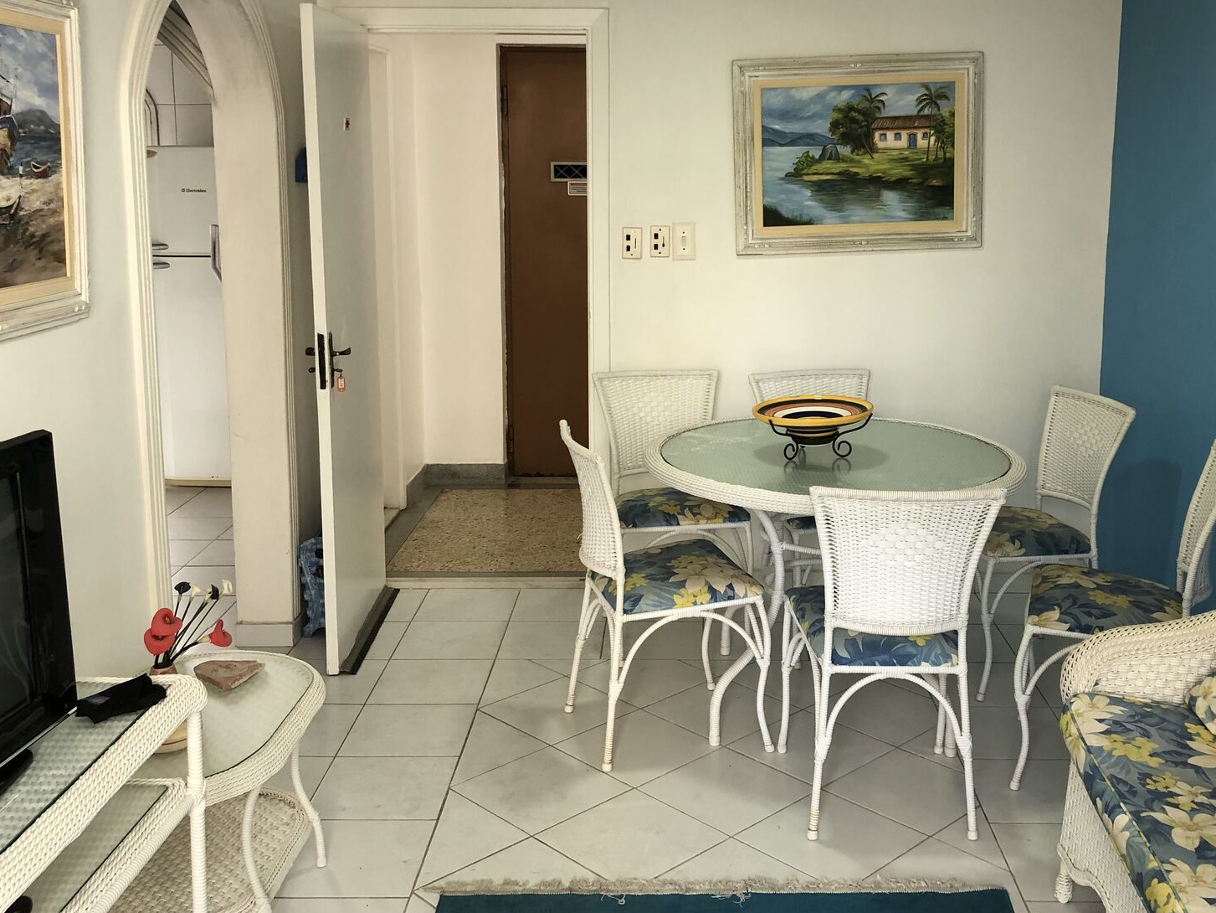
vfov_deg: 38.5
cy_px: 360
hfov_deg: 50.0
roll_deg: +0.2
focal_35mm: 37
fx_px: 1300
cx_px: 700
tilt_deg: -8.7
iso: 20
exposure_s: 1/30
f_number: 1.8
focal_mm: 3.99
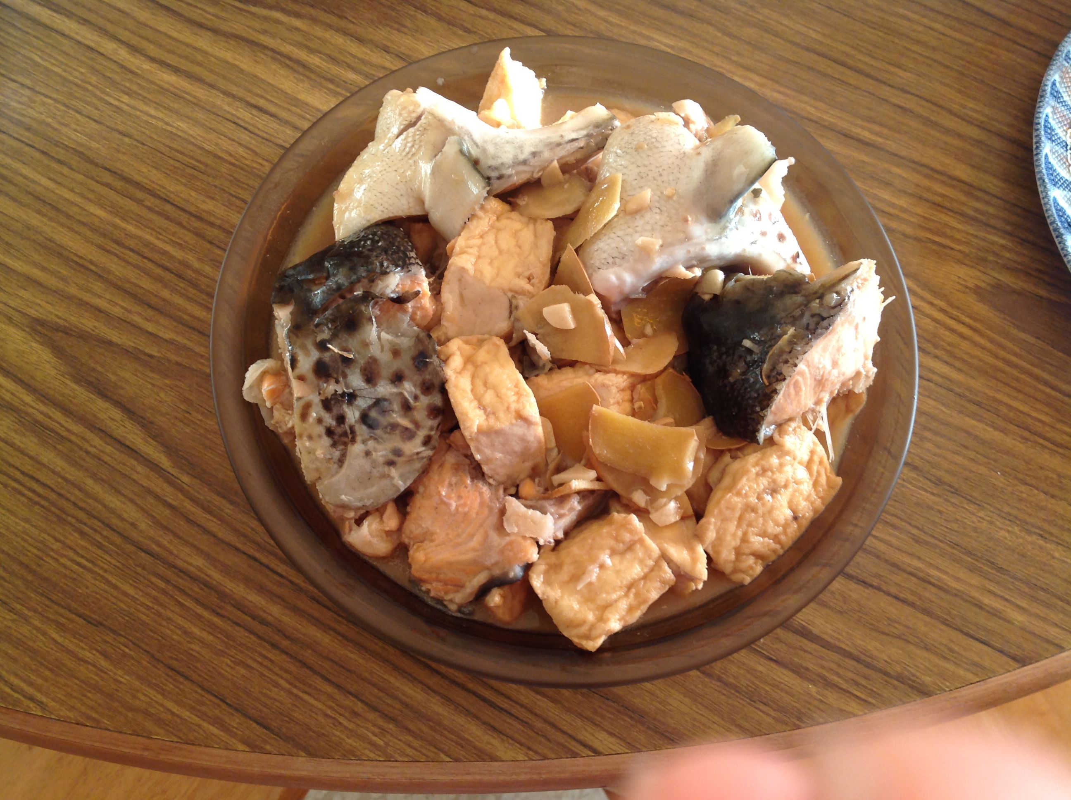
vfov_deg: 40.6
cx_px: 536
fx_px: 1081
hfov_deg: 52.7
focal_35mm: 35
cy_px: 400
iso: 80
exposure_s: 1/15
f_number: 2.4
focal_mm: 4.28
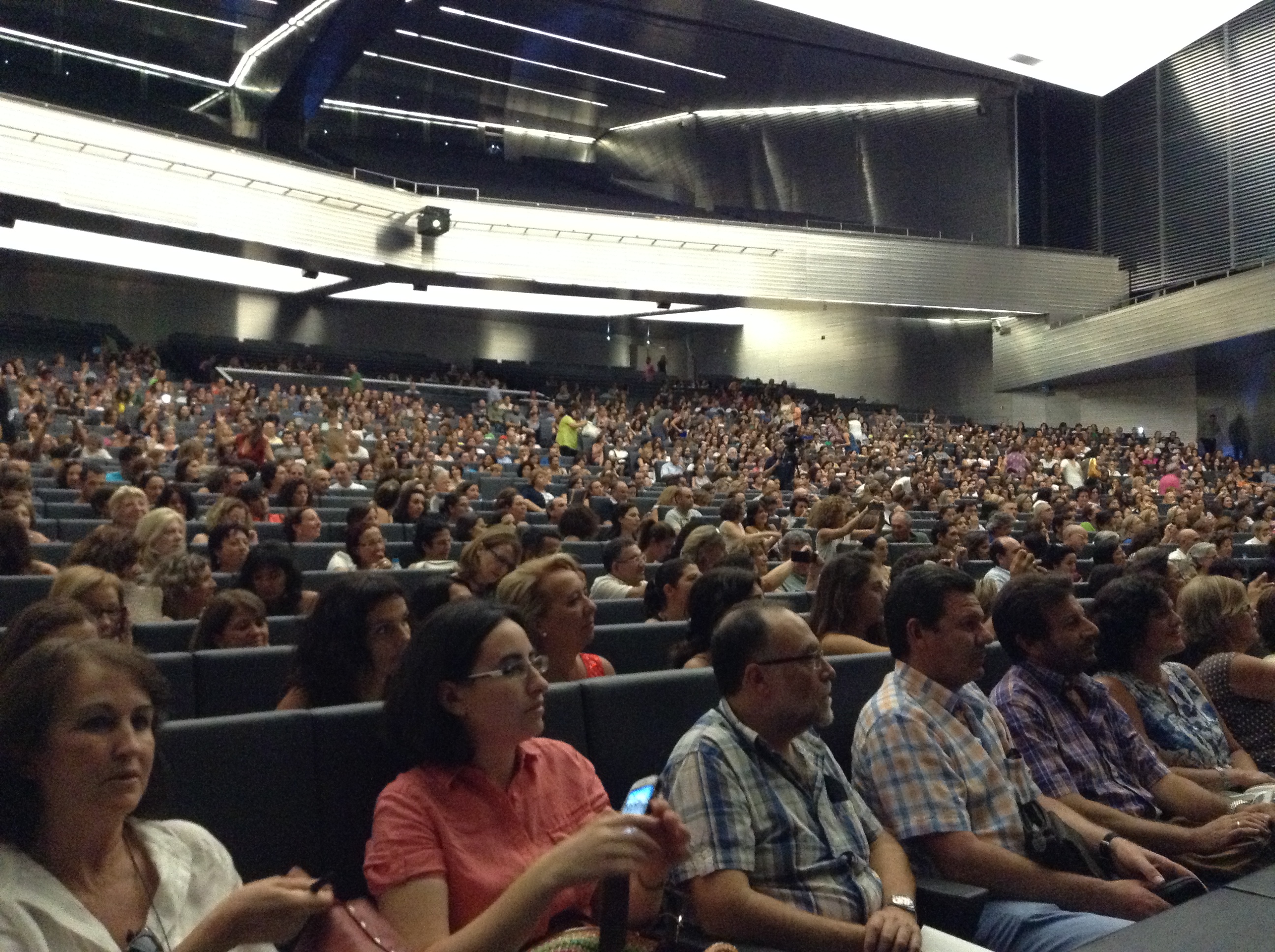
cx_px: 638
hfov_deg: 55.4
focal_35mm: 33
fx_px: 1214
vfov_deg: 42.8
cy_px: 476
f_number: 2.4
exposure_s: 1/15
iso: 400
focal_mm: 3.3
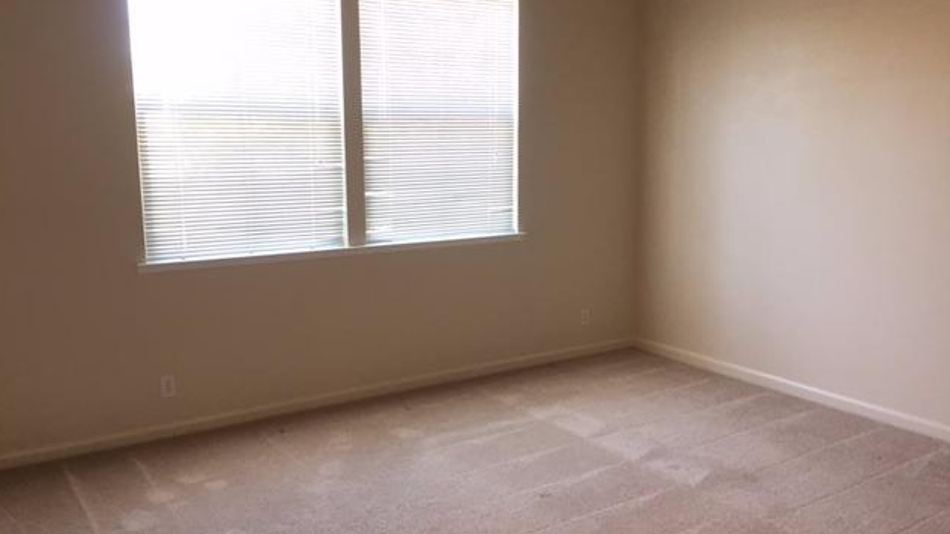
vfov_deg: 36.6
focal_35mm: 32
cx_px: 473
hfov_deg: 61.0
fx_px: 806
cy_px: 278
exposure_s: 1/30
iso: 80
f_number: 2.2
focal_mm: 4.15
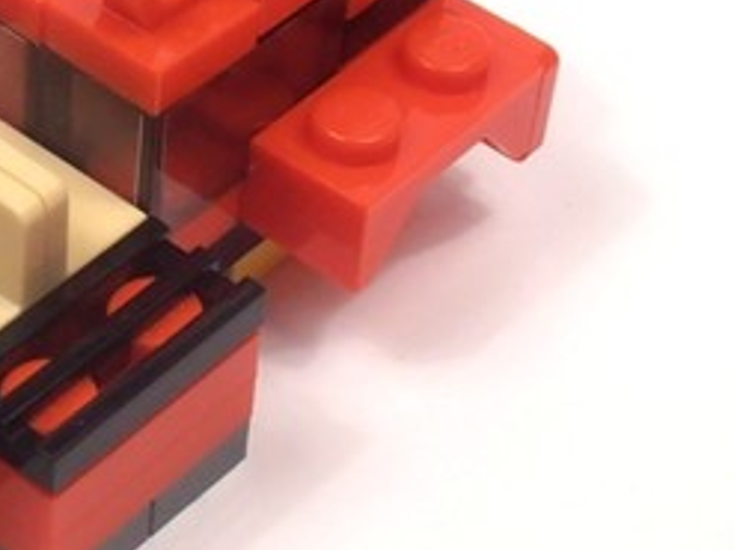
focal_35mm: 135
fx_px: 2861
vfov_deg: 11.0
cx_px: -77
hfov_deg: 14.3
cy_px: 198
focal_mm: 6.61
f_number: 3.9
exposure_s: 1/100
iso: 80
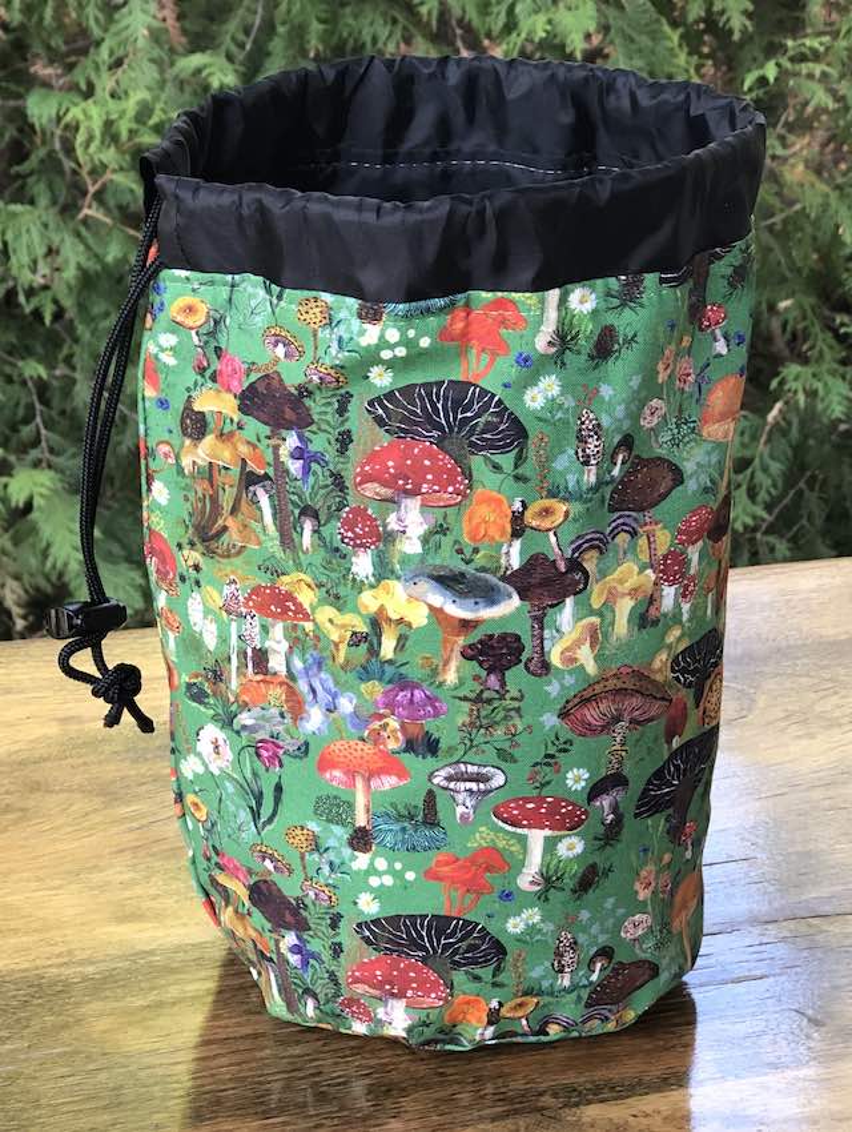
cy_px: 566
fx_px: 1866
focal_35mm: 57
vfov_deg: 33.7
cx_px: 426
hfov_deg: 25.7
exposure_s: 1/30
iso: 50
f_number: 2.8
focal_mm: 6.6
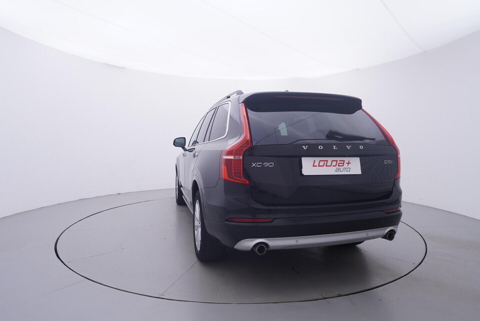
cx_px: 240
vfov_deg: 56.2
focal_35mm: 22
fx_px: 300
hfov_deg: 77.3
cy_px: 160
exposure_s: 1/80
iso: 200
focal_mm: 15
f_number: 5
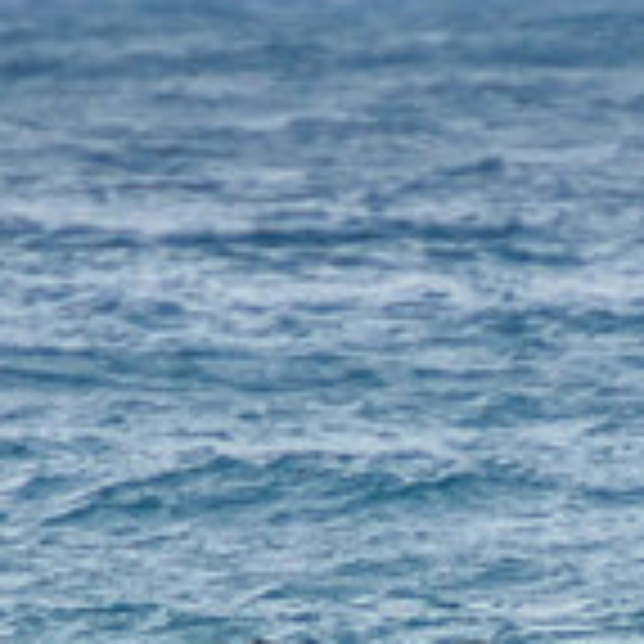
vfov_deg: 0.8
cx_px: 423
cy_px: 673
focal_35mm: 2113
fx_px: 44475
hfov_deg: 0.8
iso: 800
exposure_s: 1/1600
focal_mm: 400
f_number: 5.6
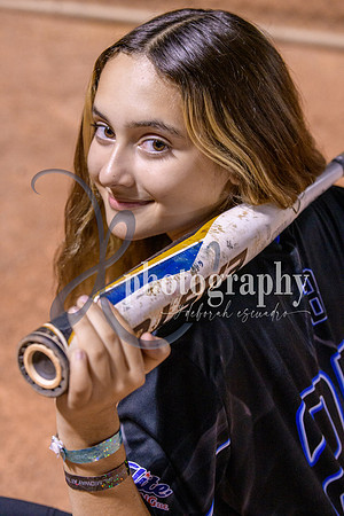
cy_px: 258
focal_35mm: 70
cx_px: 172
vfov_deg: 28.8
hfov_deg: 19.5
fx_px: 1003
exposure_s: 1/250
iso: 4000
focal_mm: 70
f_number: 5
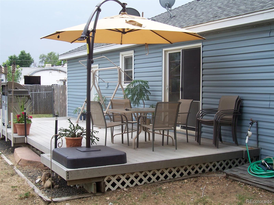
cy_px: 102
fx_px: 332
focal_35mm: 42
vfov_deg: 34.3
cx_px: 137
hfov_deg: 44.8
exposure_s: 1/125
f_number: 5.6
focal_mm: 7
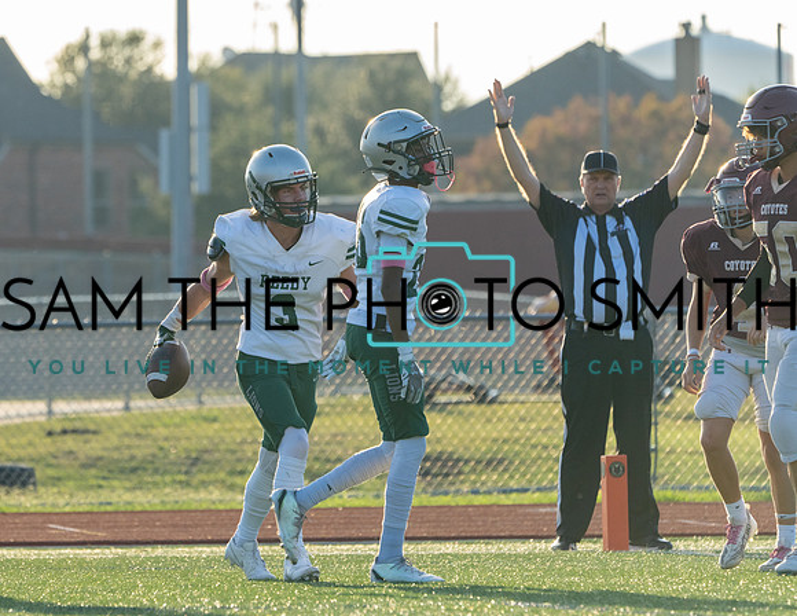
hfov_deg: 4.4
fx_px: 10450
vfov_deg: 3.4
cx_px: 277
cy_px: 294
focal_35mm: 449
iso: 1600
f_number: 8
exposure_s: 1/1250
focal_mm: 352
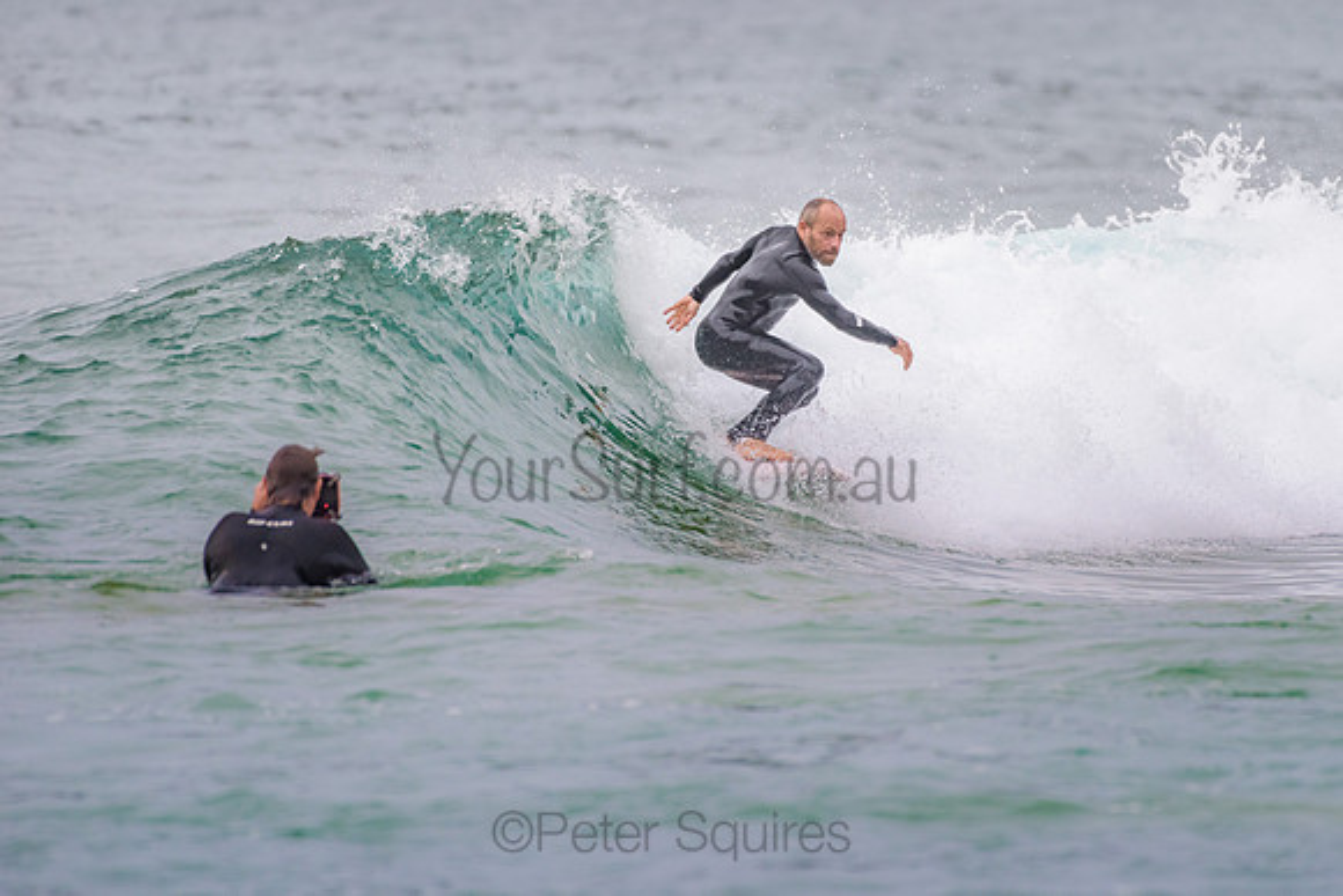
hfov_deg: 3.4
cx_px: 814
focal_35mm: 613
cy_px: 371
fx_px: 22870
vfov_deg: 2.2
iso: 360
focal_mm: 500
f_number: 5.6
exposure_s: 1/800
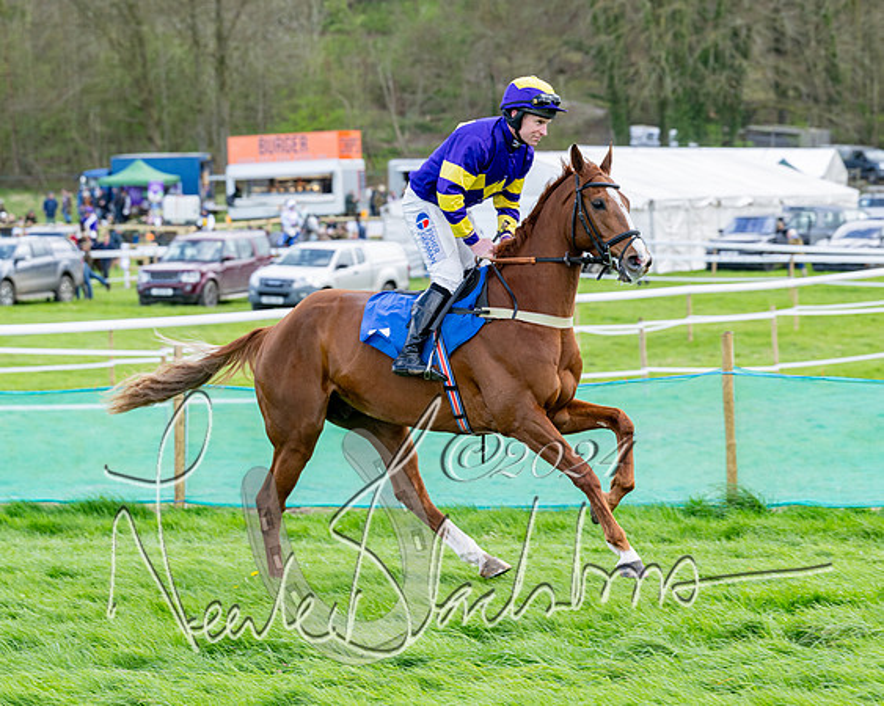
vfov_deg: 11.2
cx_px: 488
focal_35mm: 138
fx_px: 3602
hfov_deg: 14.0
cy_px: 392
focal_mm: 110
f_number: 5
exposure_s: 1/640
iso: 400
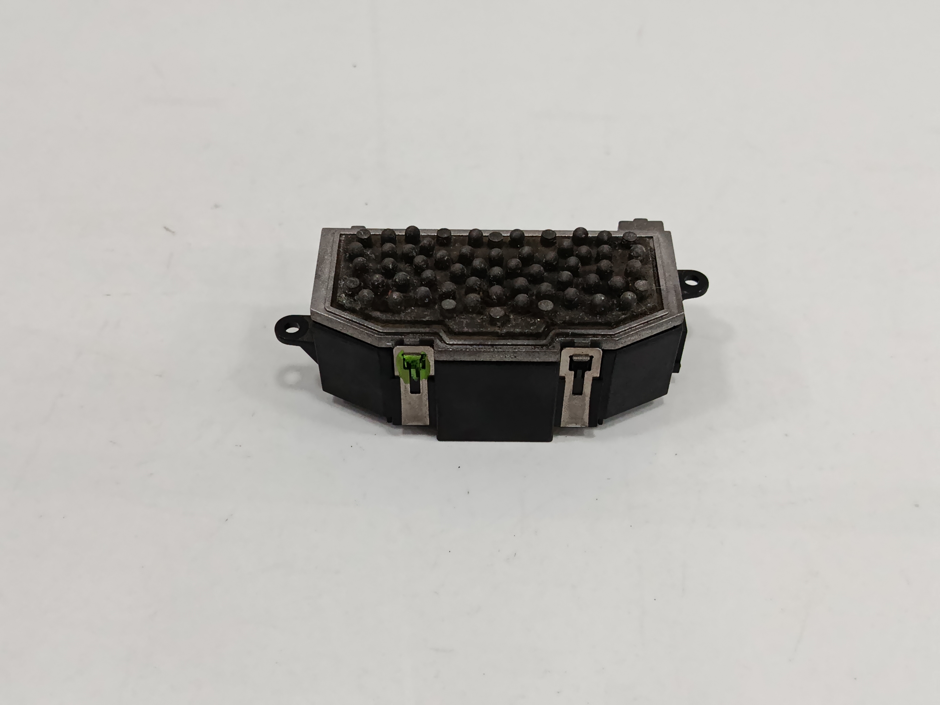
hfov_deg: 45.8
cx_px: 470
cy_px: 352
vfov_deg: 35.1
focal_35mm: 41
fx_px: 1113
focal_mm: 5.24
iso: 843
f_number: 1.7
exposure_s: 1/100
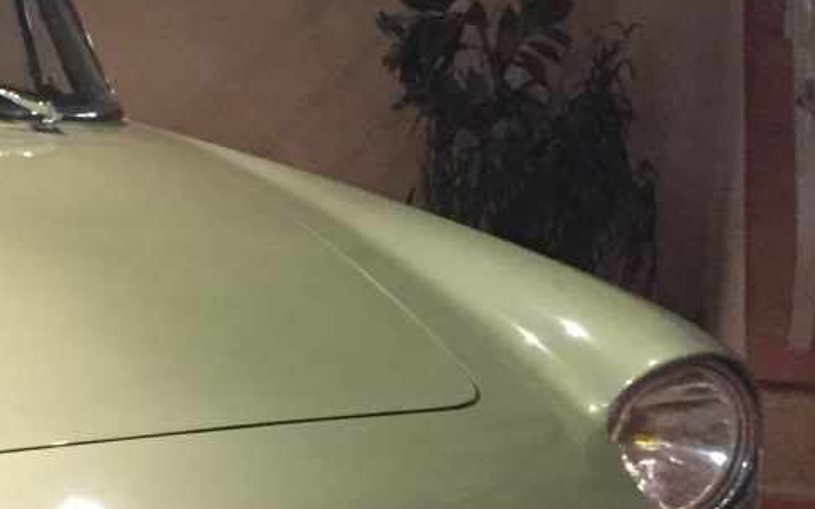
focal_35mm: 102
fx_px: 2265
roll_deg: -0.6
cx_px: -260
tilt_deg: -10.9
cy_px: 269
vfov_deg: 12.8
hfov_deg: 18.8
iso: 250
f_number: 2.2
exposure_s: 1/25
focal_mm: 4.15
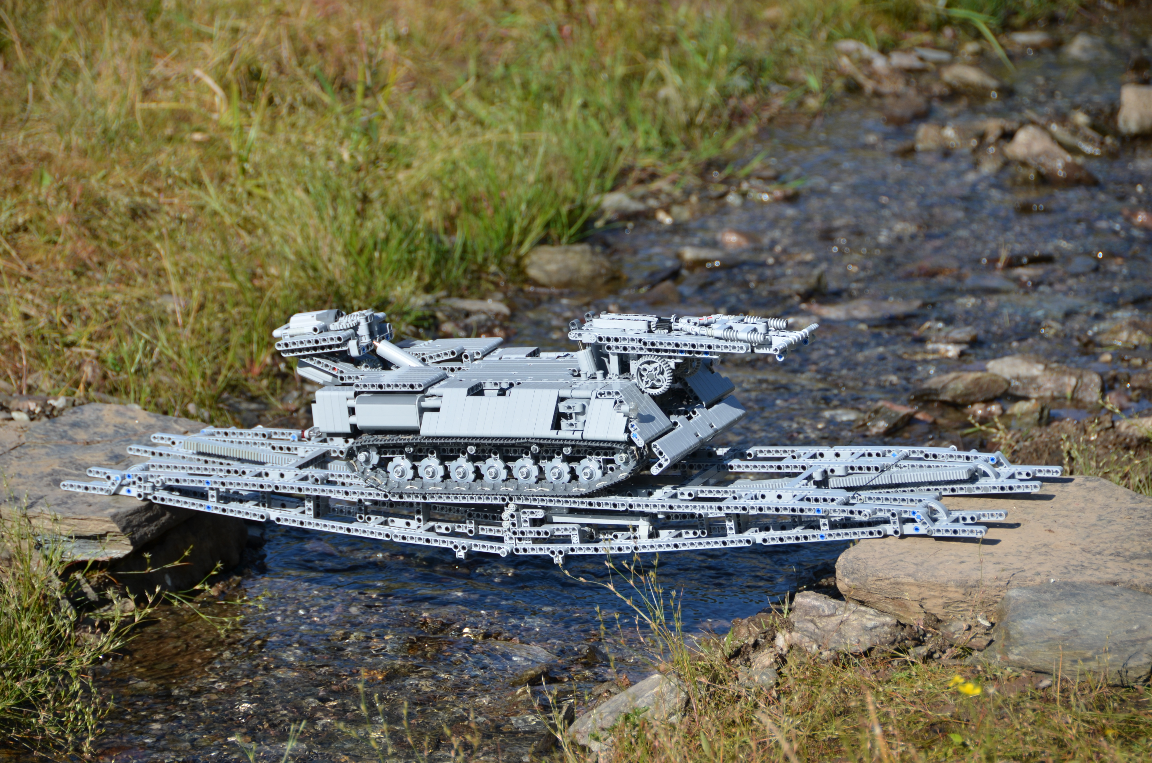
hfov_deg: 8.1
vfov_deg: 5.4
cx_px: 576
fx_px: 8143
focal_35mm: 255
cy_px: 382
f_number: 5.6
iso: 100
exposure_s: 1/640
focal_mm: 170
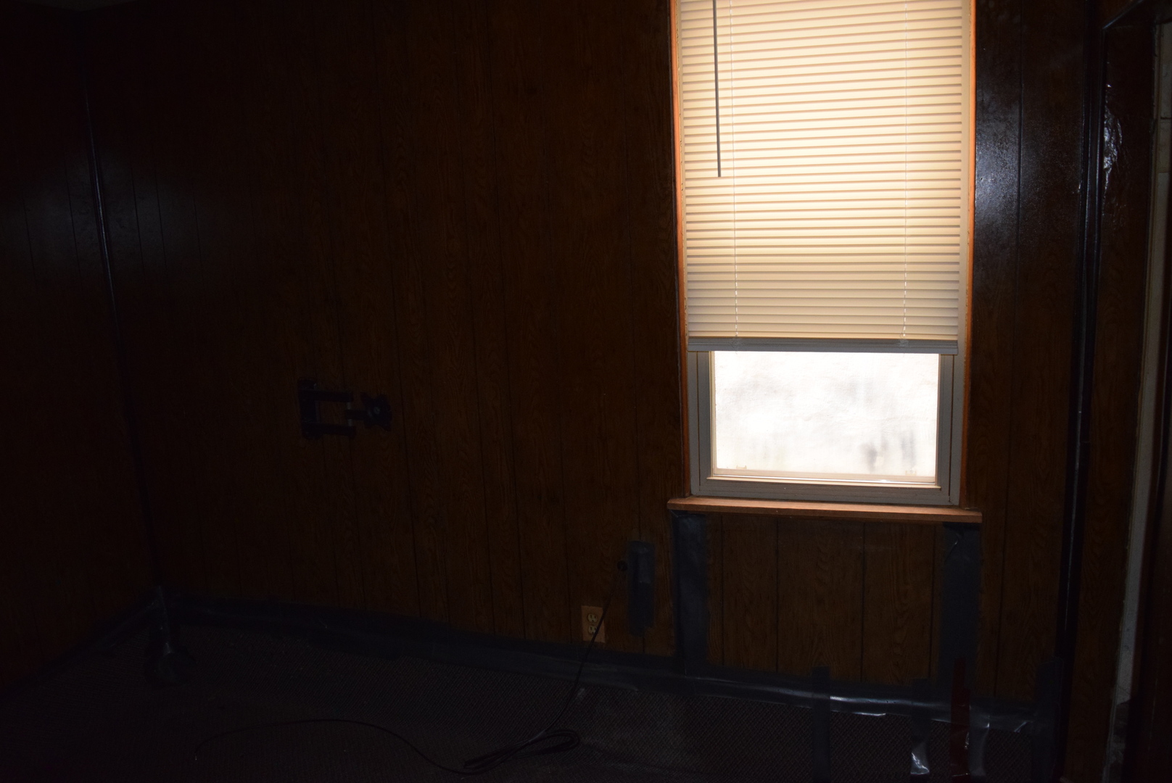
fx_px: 880
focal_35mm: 27
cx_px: 586
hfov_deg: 67.3
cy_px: 392
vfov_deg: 48.0
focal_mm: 18
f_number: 3.5
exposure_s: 1/60
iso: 2000
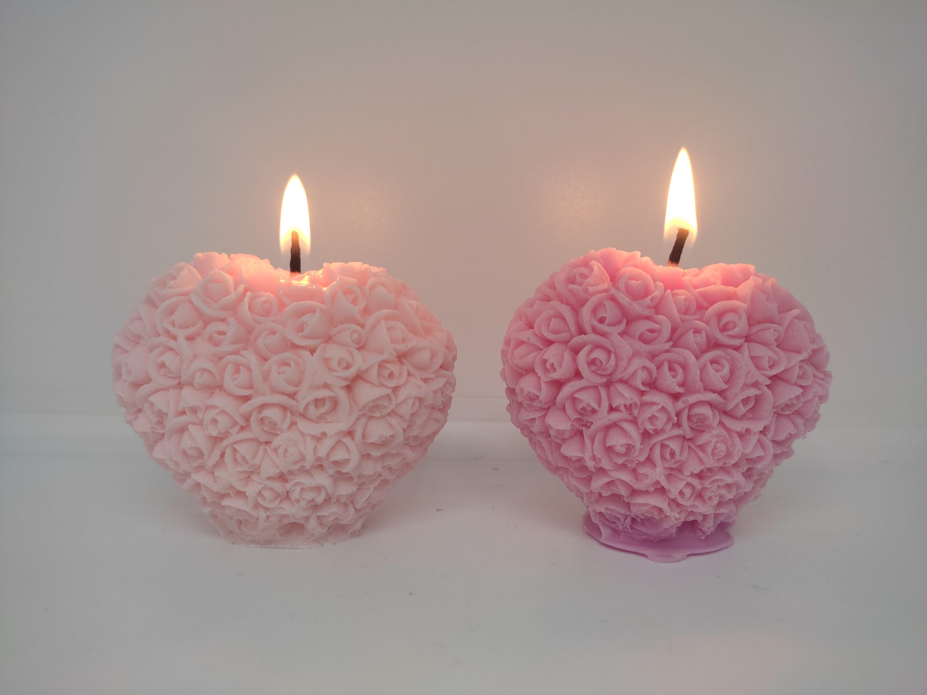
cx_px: 464
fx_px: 696
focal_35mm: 26
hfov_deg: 67.3
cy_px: 348
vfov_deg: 53.1
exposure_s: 1/100
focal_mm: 4.74
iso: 200
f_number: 1.79
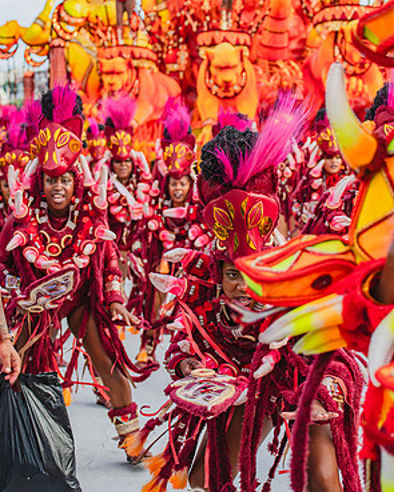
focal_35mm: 80
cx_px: 196
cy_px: 220
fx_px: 1167
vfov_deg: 23.8
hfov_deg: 19.2
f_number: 5.6
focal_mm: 70
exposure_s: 1/1600
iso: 640
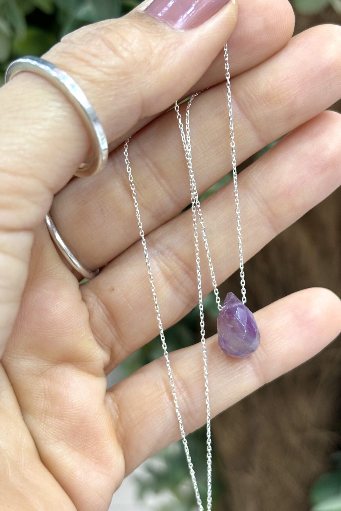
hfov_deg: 22.3
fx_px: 867
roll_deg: +8.5
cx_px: 184
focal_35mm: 61
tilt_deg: -23.9
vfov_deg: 32.9
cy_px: 236
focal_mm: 5.96
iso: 50
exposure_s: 1/50
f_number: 1.6
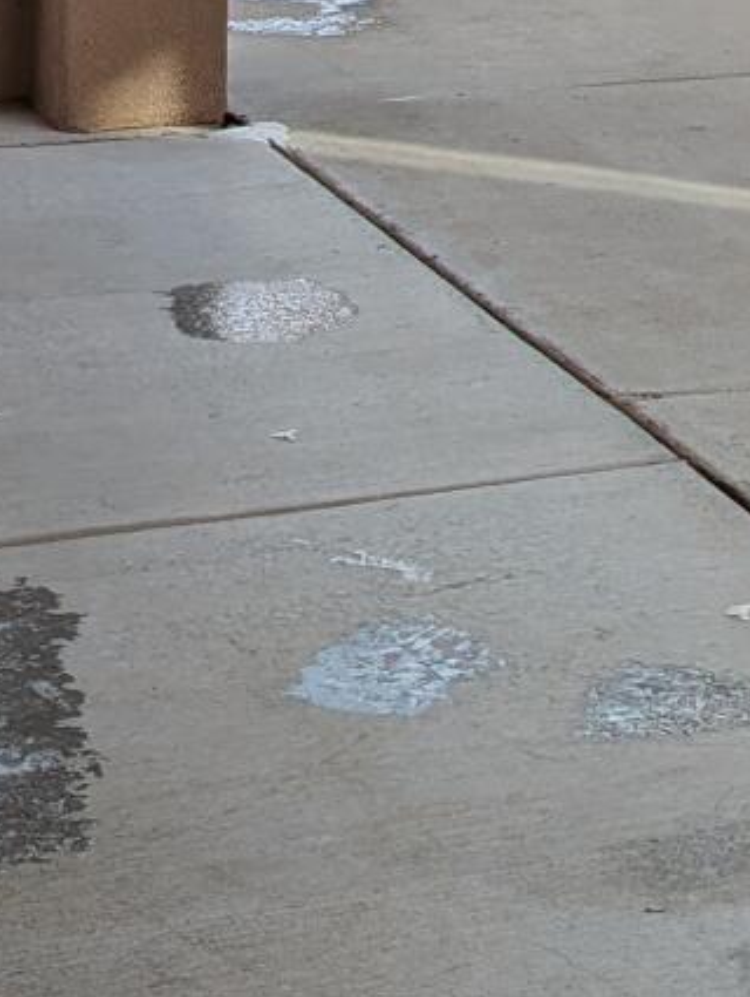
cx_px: 660
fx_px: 3256
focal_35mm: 113
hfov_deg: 13.0
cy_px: -326
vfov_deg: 16.4
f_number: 1.85
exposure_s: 1/1471
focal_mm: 6.81
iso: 48
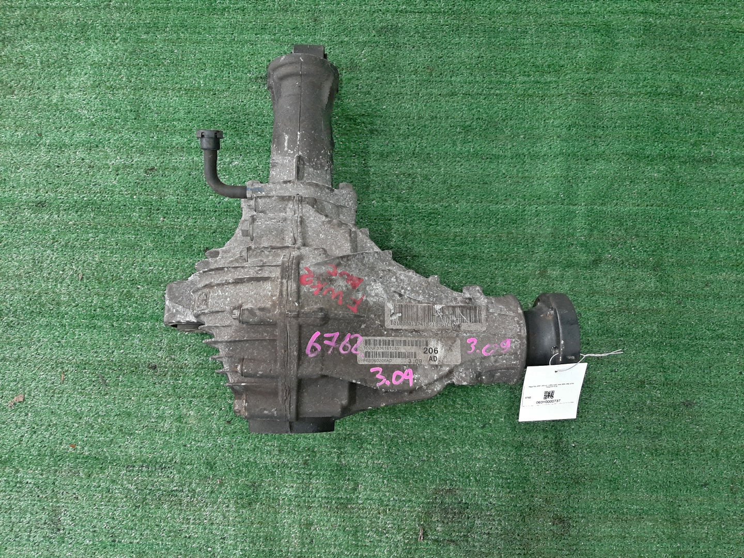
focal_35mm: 26
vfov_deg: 53.1
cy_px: 279
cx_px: 372
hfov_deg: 67.3
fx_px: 559
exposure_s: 1/50
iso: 207
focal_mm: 3.93
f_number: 1.7
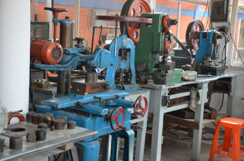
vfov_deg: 21.5
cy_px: 80
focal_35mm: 63
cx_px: 122
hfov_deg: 32.0
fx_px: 426
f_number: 5
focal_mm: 42
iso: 400
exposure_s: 1/100
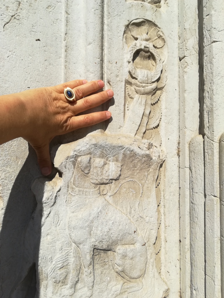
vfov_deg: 67.3
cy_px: 149
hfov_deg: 53.1
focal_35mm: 26
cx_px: 112
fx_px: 224
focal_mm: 3.83
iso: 50
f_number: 2.2
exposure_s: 1/1686
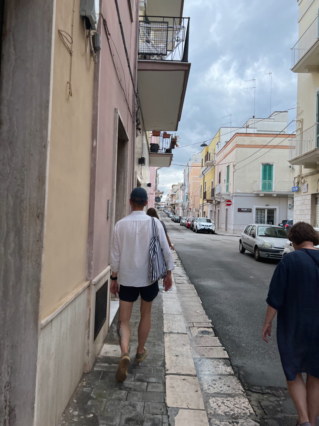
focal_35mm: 26
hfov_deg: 53.1
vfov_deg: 67.3
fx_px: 319
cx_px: 160
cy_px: 213
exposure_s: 1/2762
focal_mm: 5.7
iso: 50
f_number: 1.5
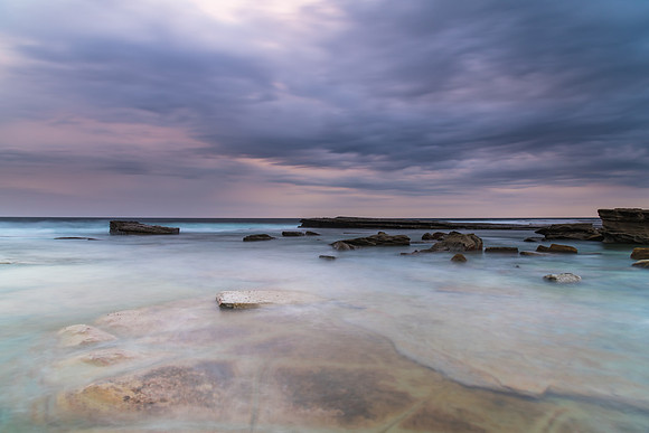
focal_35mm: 24
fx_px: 437
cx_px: 324
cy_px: 216
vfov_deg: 52.7
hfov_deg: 73.2
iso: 200
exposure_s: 15
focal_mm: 24
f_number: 6.3
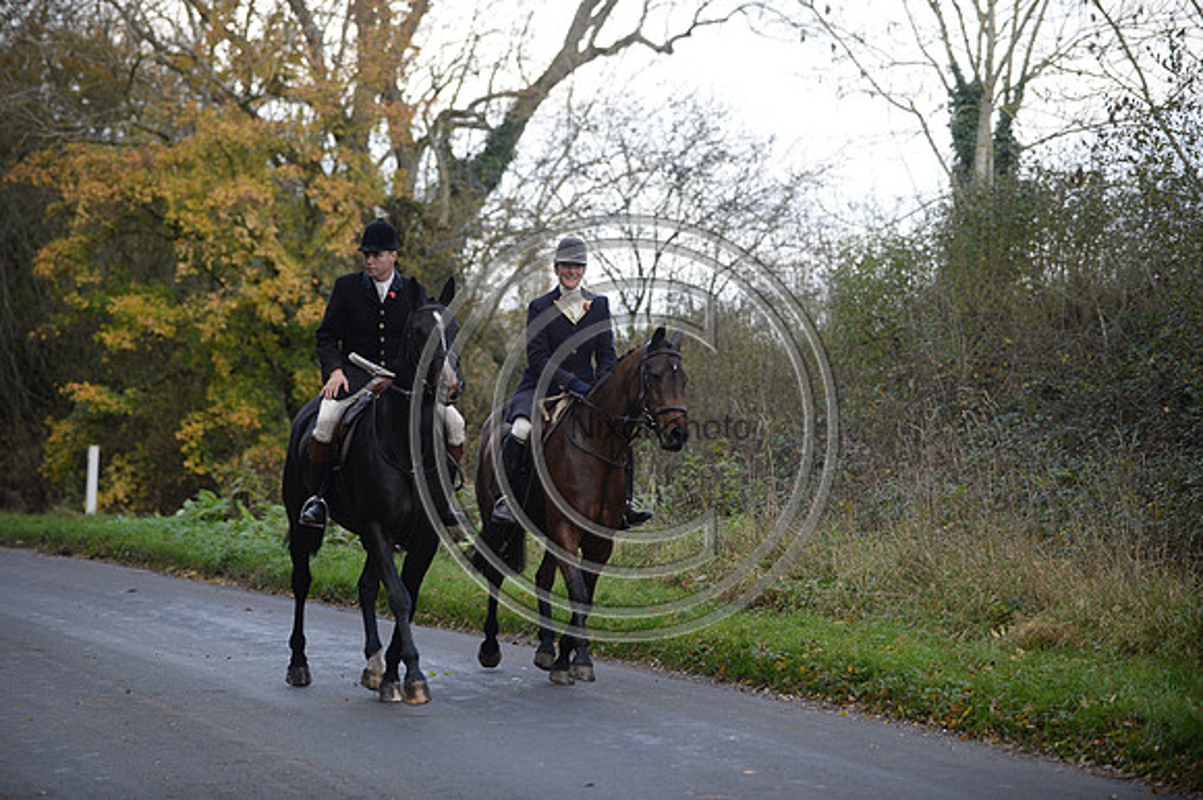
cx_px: 602
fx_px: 4175
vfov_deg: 11.0
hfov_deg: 16.4
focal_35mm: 125
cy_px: 400
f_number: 2.8
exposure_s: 1/1250
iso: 800
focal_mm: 125
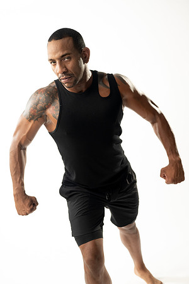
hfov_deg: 27.0
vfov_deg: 39.6
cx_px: 94
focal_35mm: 50
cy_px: 142
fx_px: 394
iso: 800
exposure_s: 1/80
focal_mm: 50
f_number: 3.2
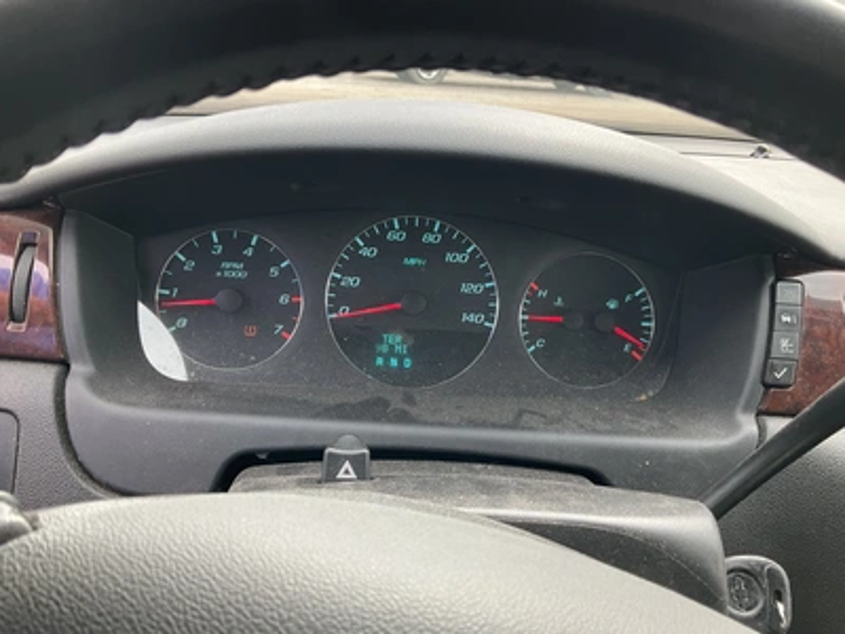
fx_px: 708
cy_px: 317
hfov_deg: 61.7
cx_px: 422
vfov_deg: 48.2
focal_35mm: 29
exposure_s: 1/122
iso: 25
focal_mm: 3
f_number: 1.8
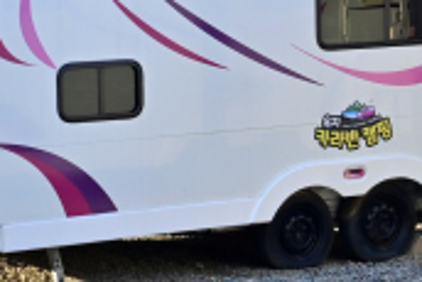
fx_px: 2241
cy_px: 1
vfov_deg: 7.2
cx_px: 113
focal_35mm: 191
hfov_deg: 10.7
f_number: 8
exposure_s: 1/500
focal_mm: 35
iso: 560
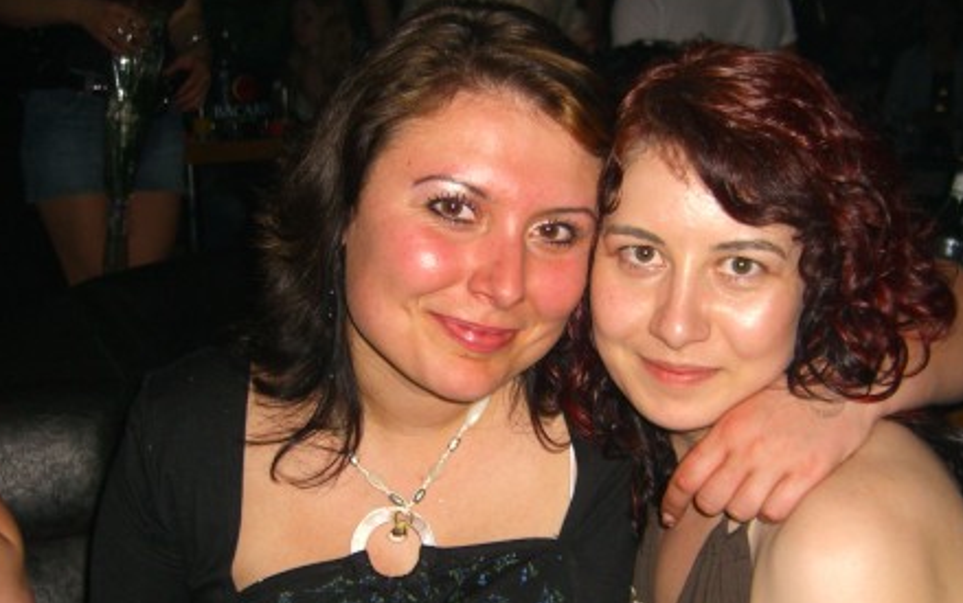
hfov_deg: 36.9
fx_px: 1444
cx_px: 518
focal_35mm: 55
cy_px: 395
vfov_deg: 23.5
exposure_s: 1/60
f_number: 2.8
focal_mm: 7.9
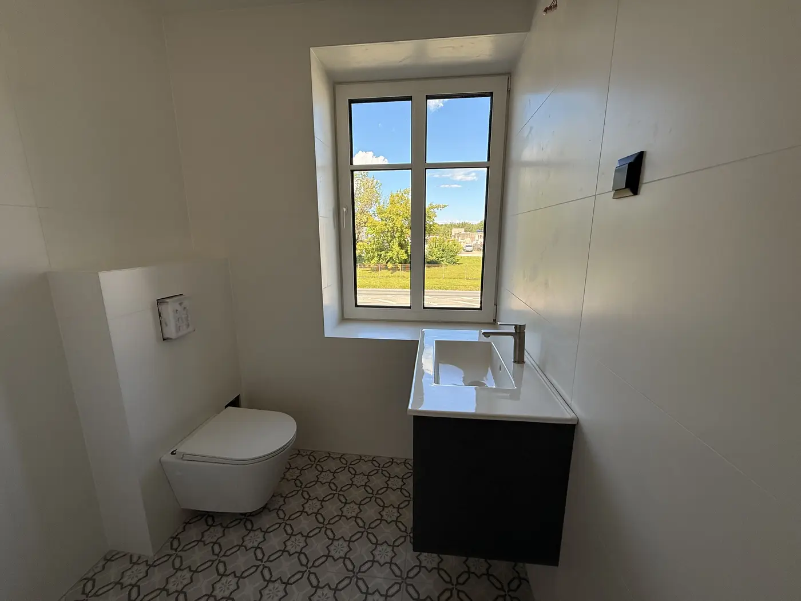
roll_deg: -0.4
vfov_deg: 85.7
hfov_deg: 102.1
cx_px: 400
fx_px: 324
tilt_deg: -11.4
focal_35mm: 14
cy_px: 300
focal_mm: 2.22
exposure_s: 1/336
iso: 64
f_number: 2.2
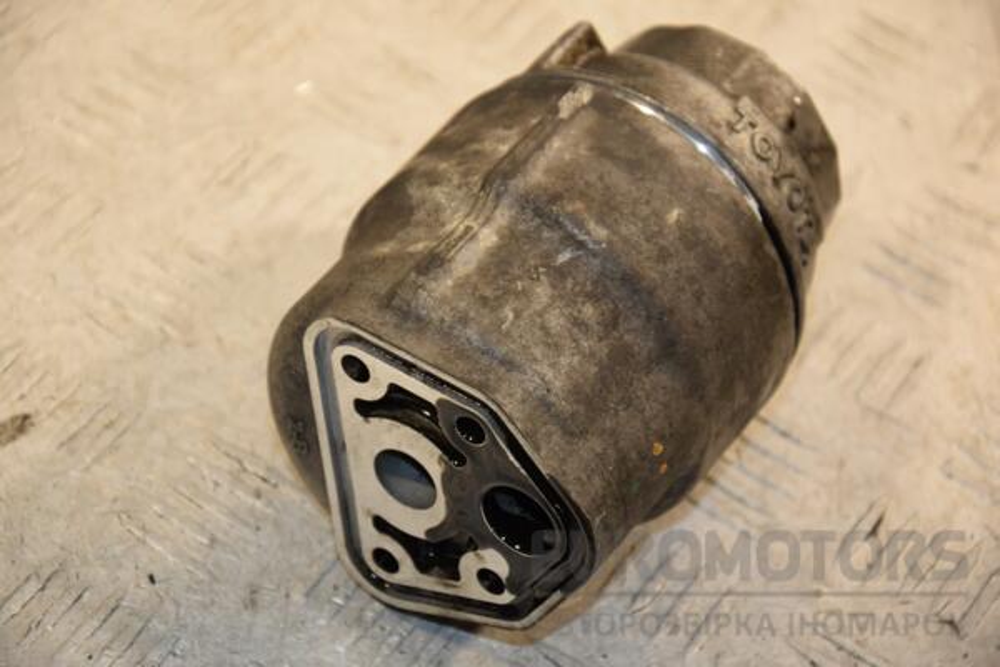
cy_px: 334
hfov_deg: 14.0
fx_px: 4083
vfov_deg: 9.3
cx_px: 500
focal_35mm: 147
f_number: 5.6
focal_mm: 98
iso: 800
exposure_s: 1/200
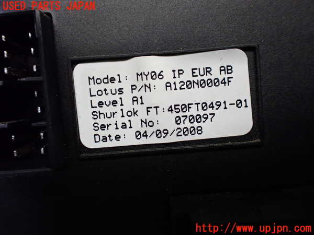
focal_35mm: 30
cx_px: 157
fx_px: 272
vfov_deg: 46.8
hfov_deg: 60.0
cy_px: 118
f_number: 2.3
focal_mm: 5.4
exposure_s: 1/125
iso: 500
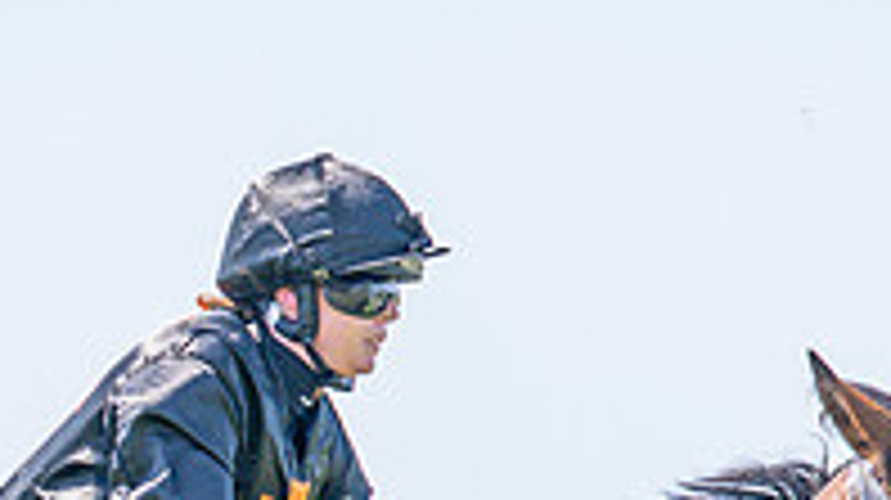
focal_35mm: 375
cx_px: 325
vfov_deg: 3.2
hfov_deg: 5.8
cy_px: 914
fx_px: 8852
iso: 200
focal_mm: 70
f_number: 2.8
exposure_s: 1/1600
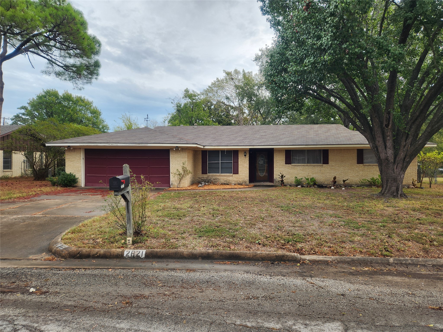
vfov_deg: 58.9
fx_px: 294
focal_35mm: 23
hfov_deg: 73.9
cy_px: 166
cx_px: 222
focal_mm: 5.4
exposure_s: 1/562
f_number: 1.8
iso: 20
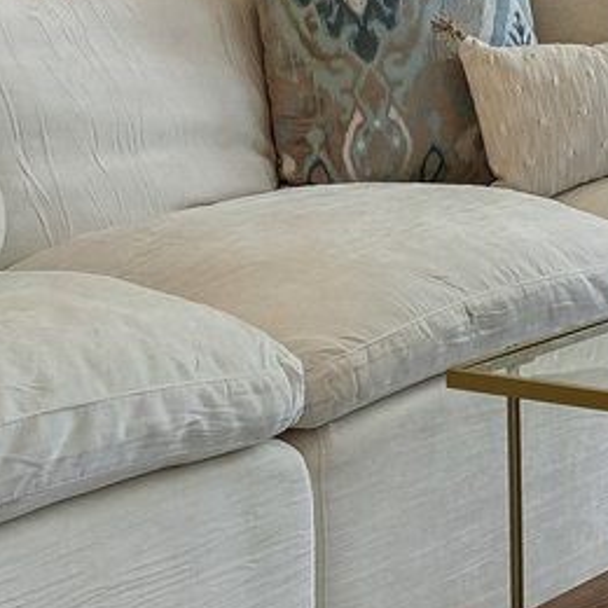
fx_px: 2126
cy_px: -46
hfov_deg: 15.0
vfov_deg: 15.9
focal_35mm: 107
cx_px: 933
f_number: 5.6
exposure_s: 1/15
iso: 400
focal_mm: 16
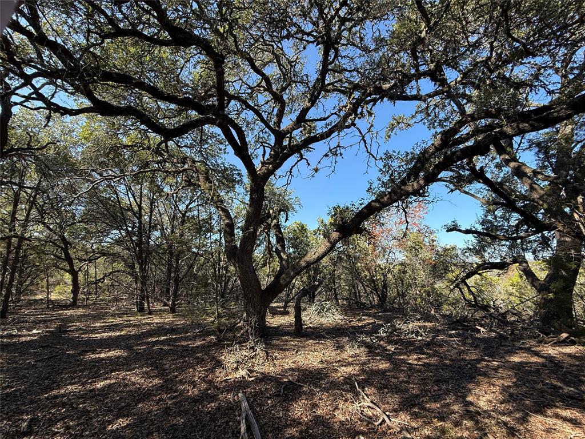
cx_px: 292
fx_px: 237
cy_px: 220
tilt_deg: +13.0
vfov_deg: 85.7
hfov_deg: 102.1
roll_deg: +0.7
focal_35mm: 14
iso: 50
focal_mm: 2.22
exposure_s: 1/625
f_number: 2.2
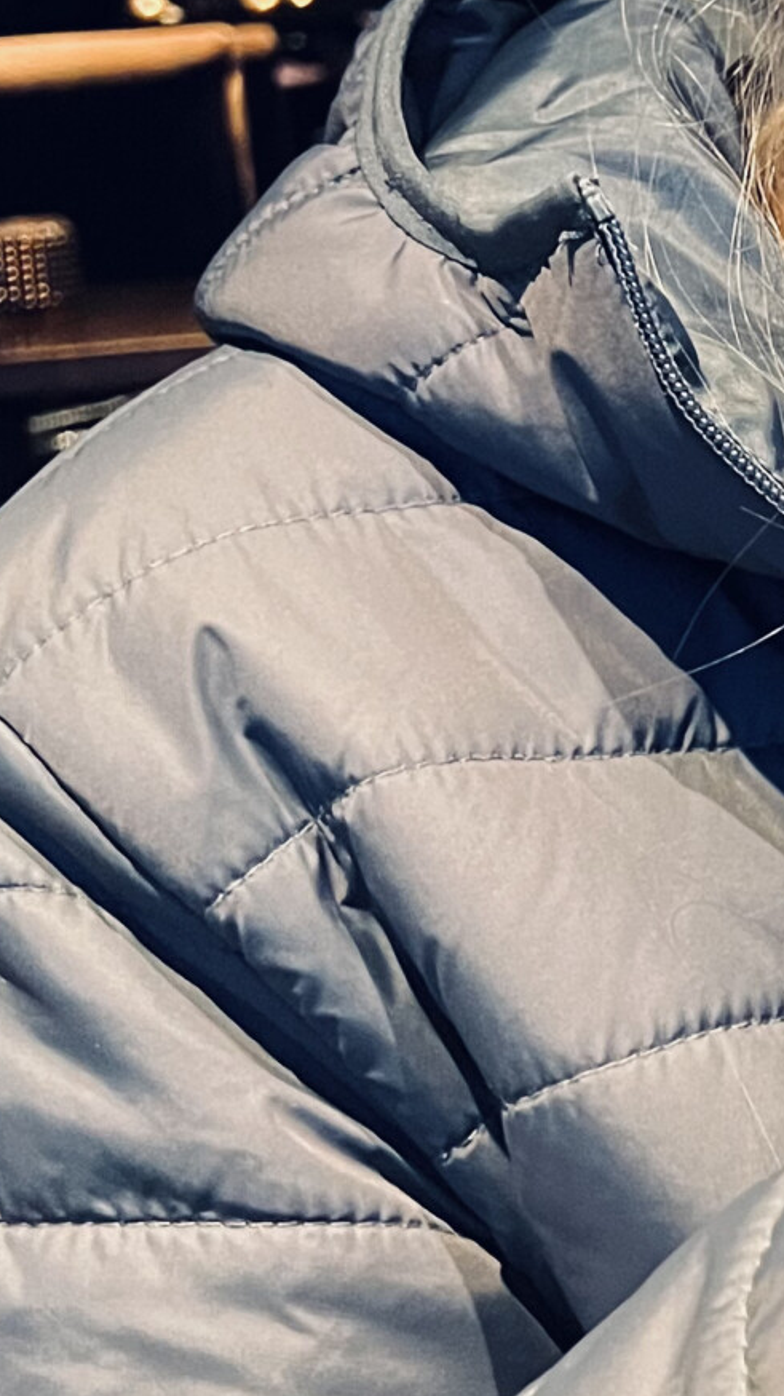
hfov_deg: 13.1
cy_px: 227
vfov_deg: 25.1
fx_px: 3070
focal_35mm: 83
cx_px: 1445
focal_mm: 5.7
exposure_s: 1/33
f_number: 1.5
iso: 500
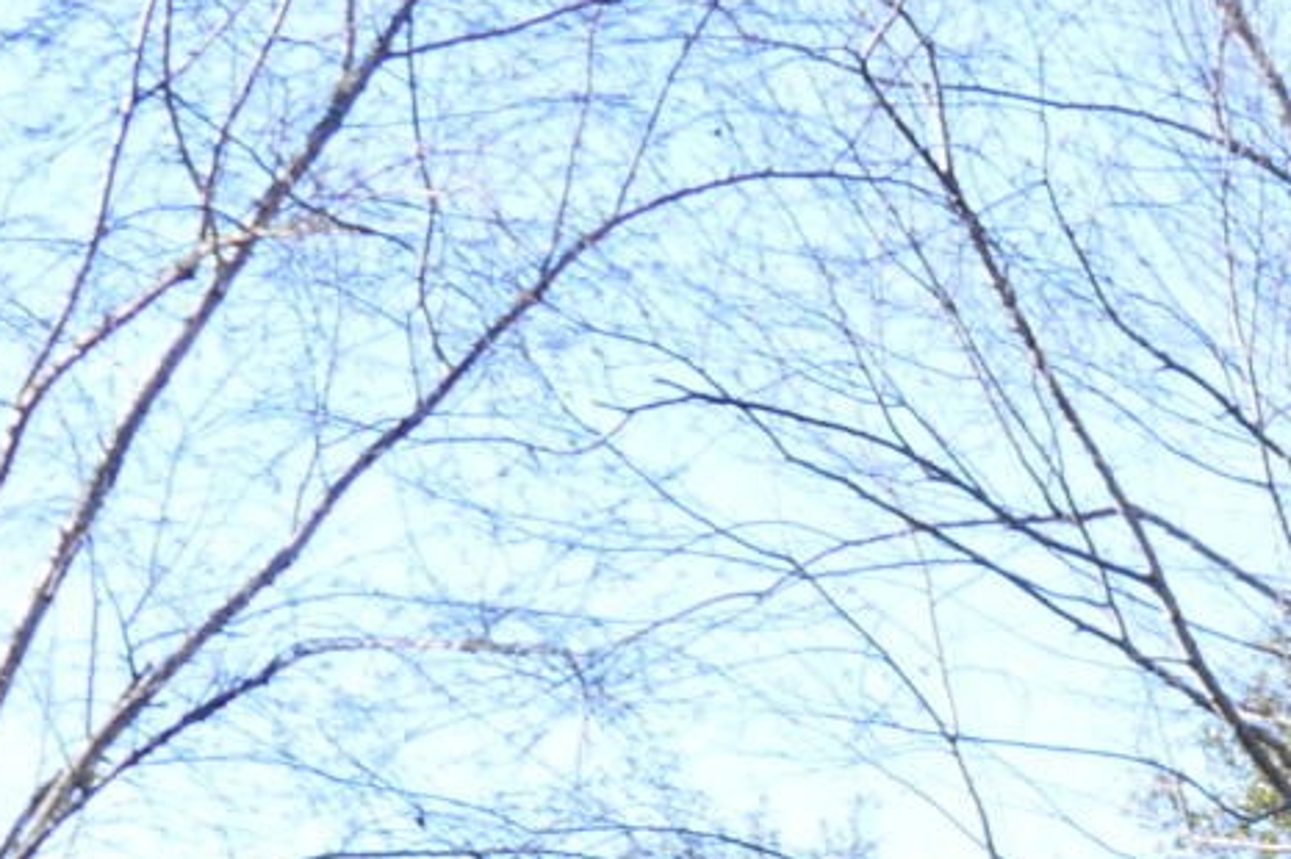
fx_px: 13832
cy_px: 2685
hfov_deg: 5.2
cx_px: 2964
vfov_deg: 3.5
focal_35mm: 386
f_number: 9
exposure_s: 1/160
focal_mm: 40
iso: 400
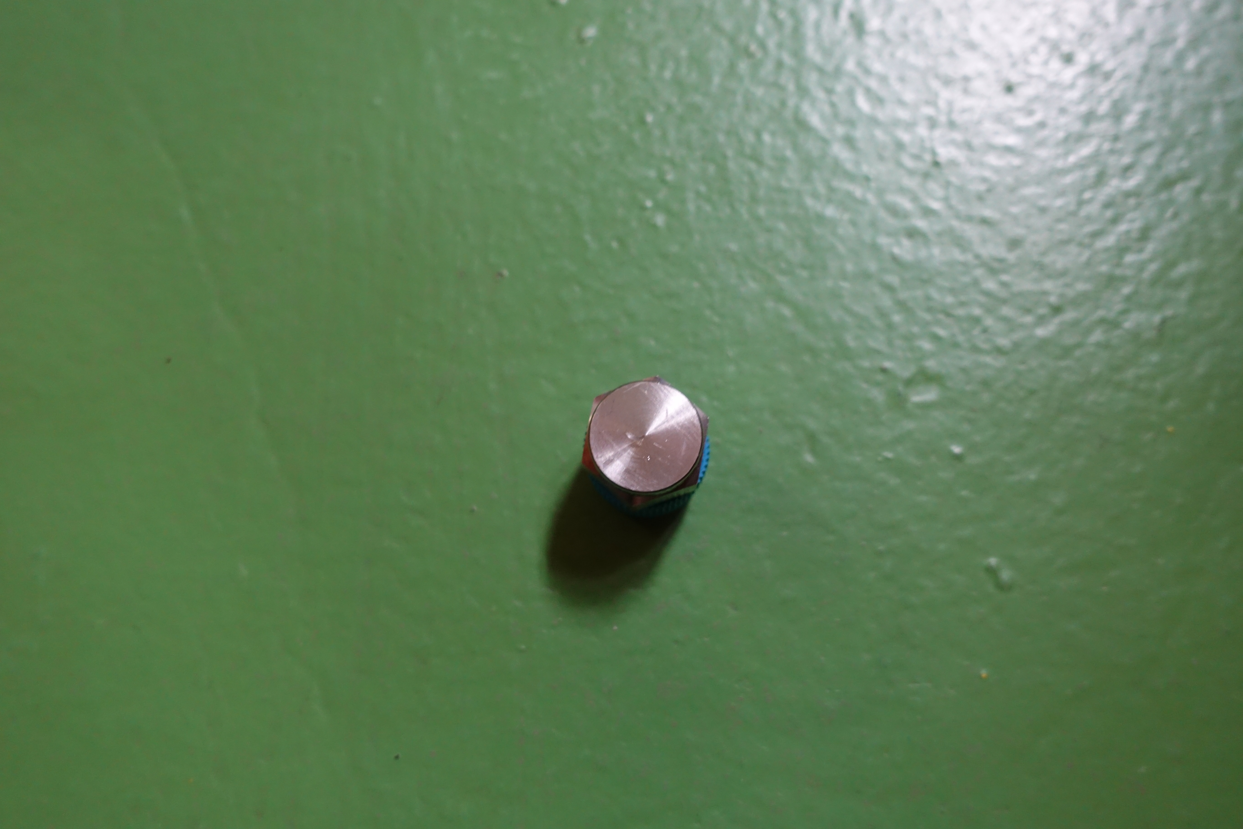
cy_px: 414
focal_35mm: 36
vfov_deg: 36.9
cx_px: 622
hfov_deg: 53.1
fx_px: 1243
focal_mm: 13.34
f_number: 2.8
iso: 800
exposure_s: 1/20
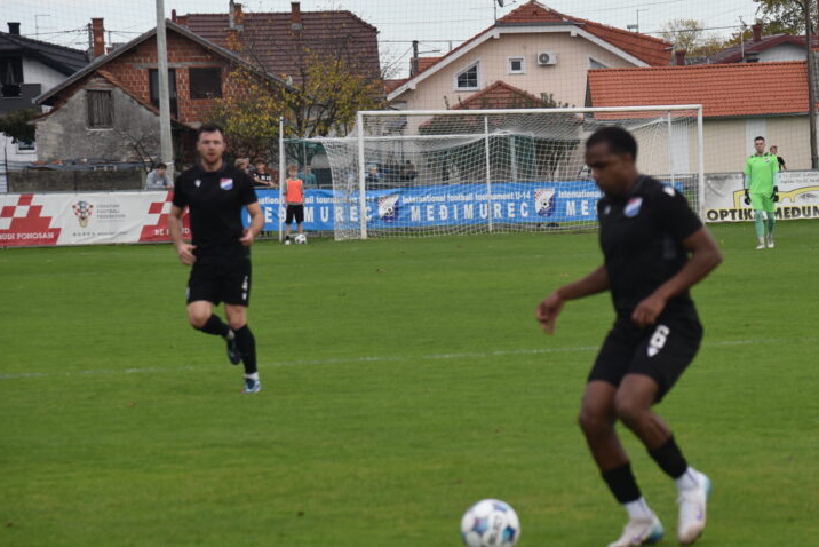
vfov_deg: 6.8
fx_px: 4574
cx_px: 661
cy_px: 283
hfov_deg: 10.2
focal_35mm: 201
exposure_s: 1/500
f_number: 5.6
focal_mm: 120
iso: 250
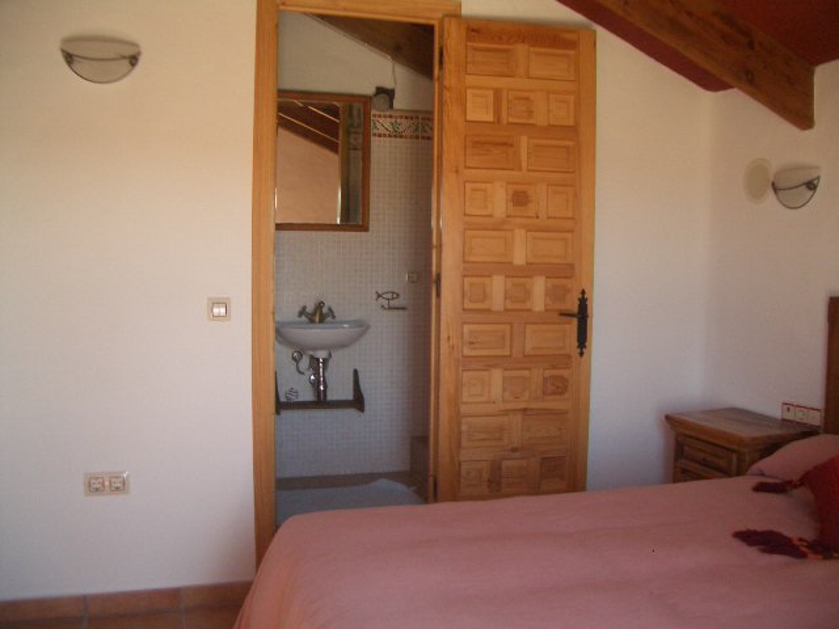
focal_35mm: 35
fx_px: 848
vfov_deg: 40.7
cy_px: 314
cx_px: 420
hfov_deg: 52.6
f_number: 2.6
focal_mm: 5.8
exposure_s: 1/80
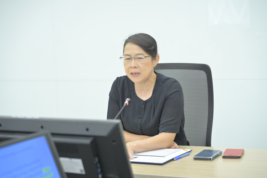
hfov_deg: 27.0
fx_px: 556
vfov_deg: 18.2
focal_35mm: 75
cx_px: 134
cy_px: 89
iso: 3200
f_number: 4
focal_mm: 75
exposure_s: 1/250
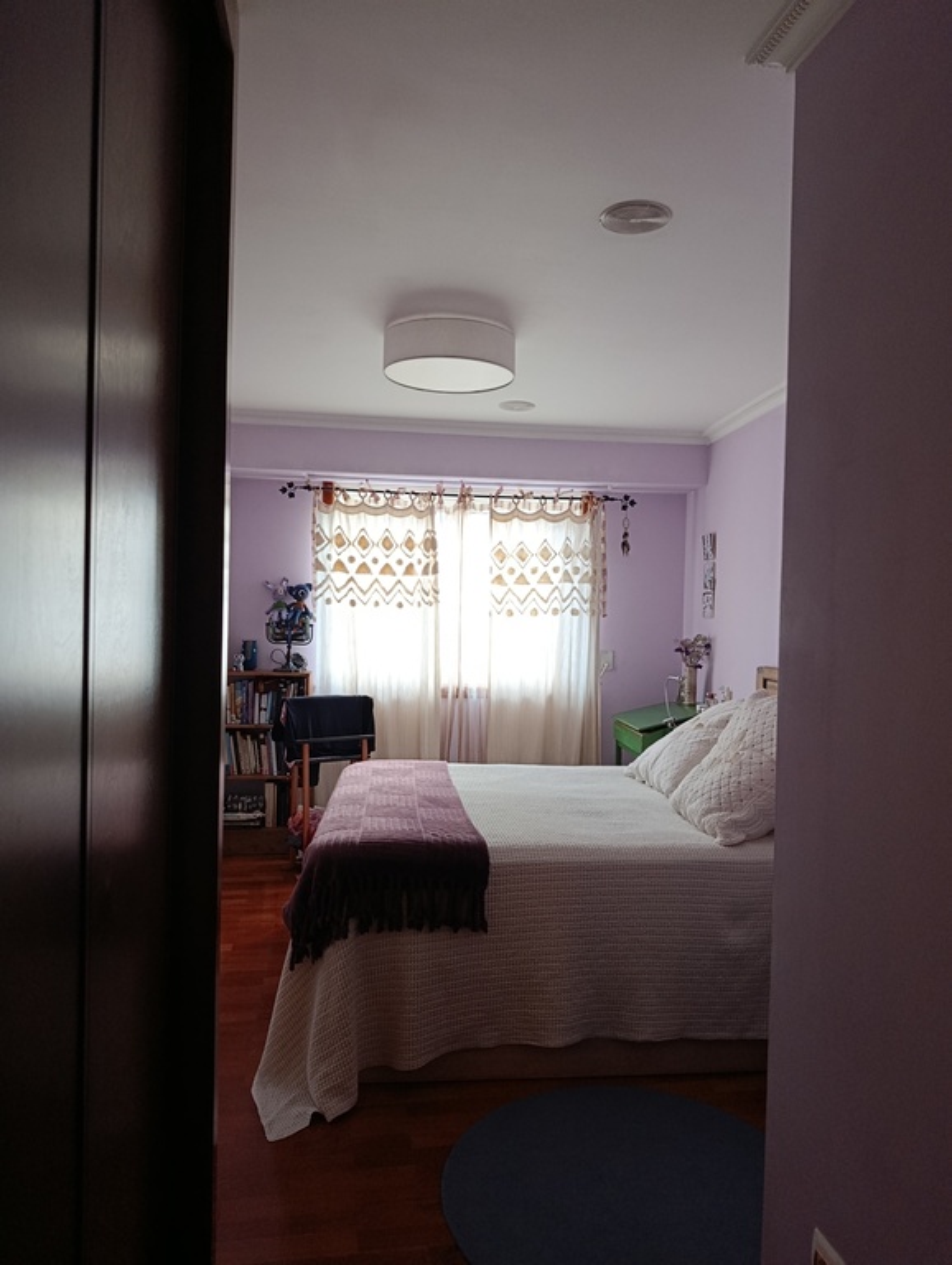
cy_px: 632
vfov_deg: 73.9
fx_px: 842
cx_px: 476
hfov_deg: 59.0
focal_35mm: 23
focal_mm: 6.11
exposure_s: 1/50
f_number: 1.65
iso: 1264
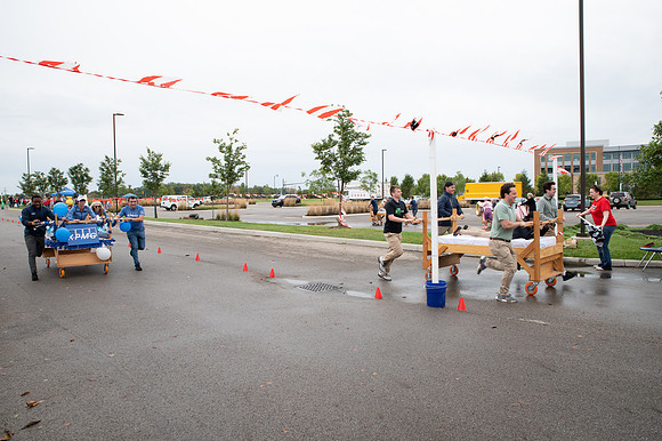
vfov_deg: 53.1
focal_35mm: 24
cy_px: 220
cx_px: 331
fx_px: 441
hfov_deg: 73.8
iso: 640
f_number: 7.1
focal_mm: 24
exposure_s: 1/320
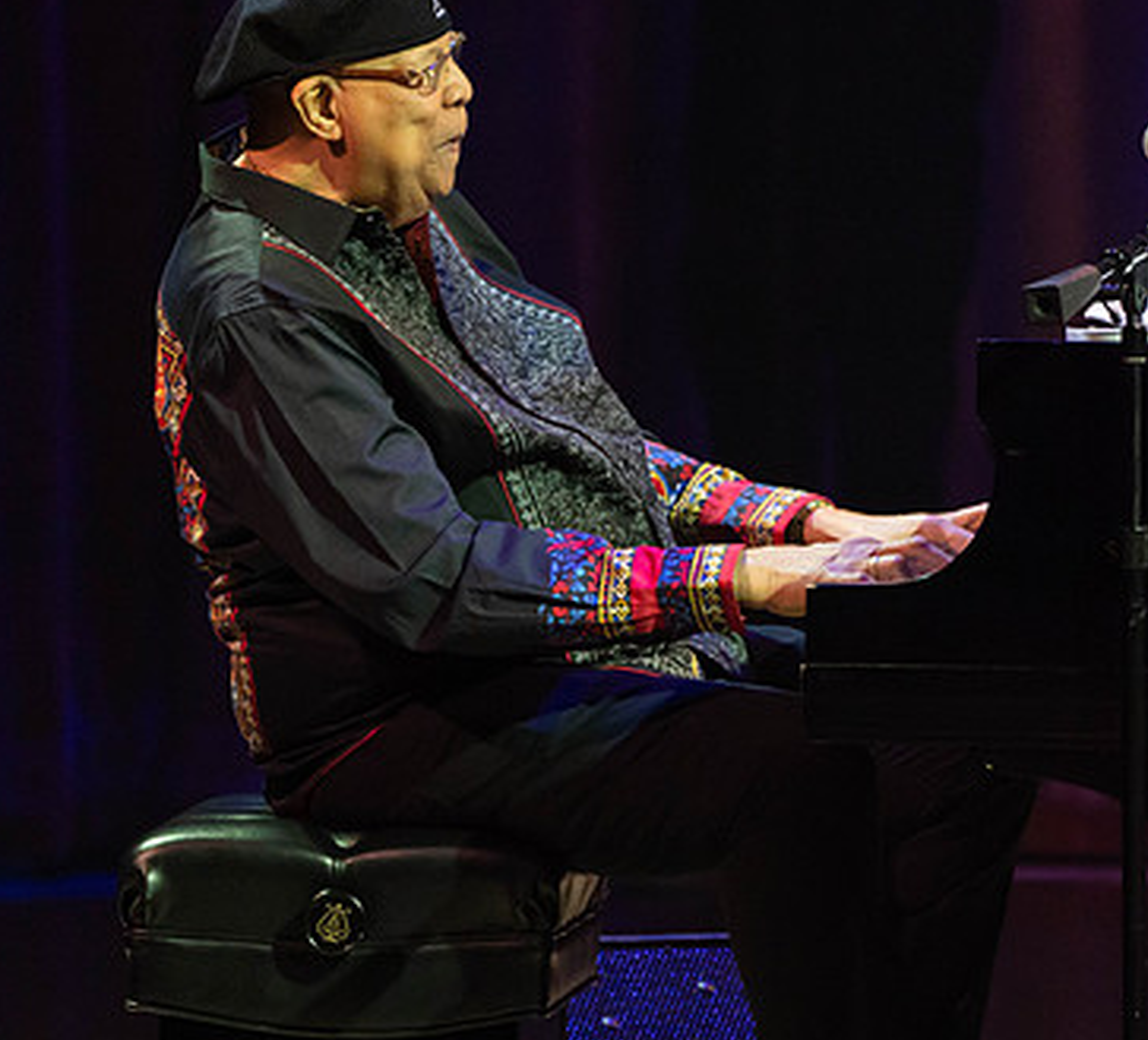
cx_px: 743
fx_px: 25817
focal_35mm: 721
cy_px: 478
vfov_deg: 2.3
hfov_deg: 2.5
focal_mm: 400
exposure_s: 1/320
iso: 3200
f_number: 5.6
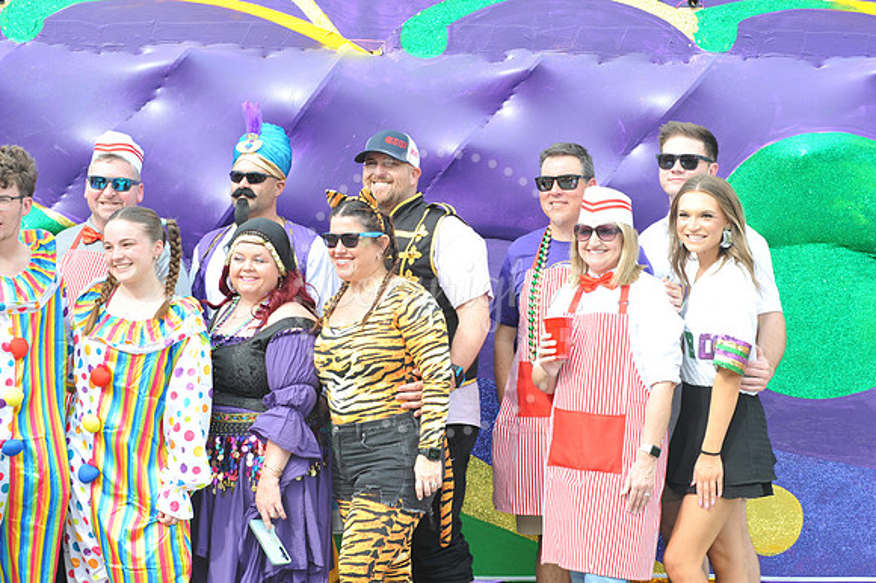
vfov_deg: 17.0
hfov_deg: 25.4
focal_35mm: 80
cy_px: 292
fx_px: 1945
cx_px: 438
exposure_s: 1/100
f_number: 8
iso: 200
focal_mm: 80
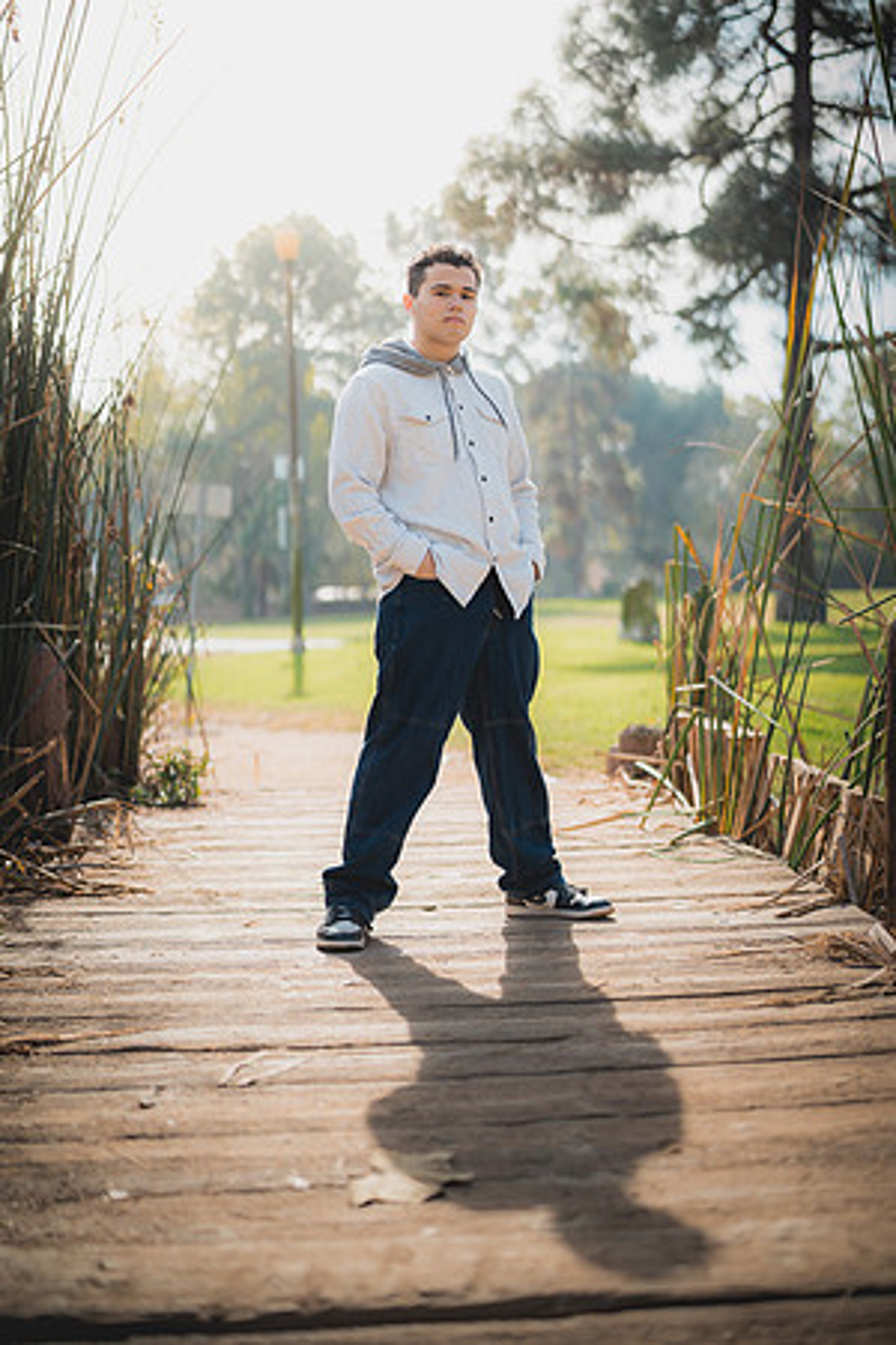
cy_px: 672
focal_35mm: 50
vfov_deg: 39.6
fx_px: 1867
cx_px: 448
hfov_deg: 27.0
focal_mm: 50
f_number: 1.4
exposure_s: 1/4000
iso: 250
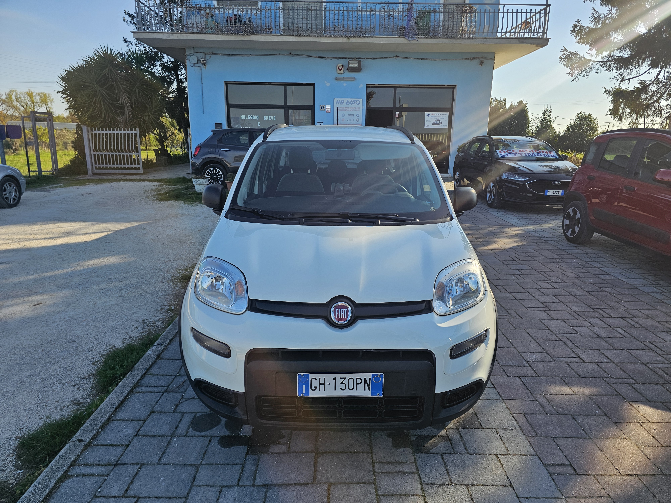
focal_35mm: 23
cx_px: 336
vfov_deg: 58.9
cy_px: 252
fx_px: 446
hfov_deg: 73.9
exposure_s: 1/1019
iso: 25
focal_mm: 6.3
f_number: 1.7
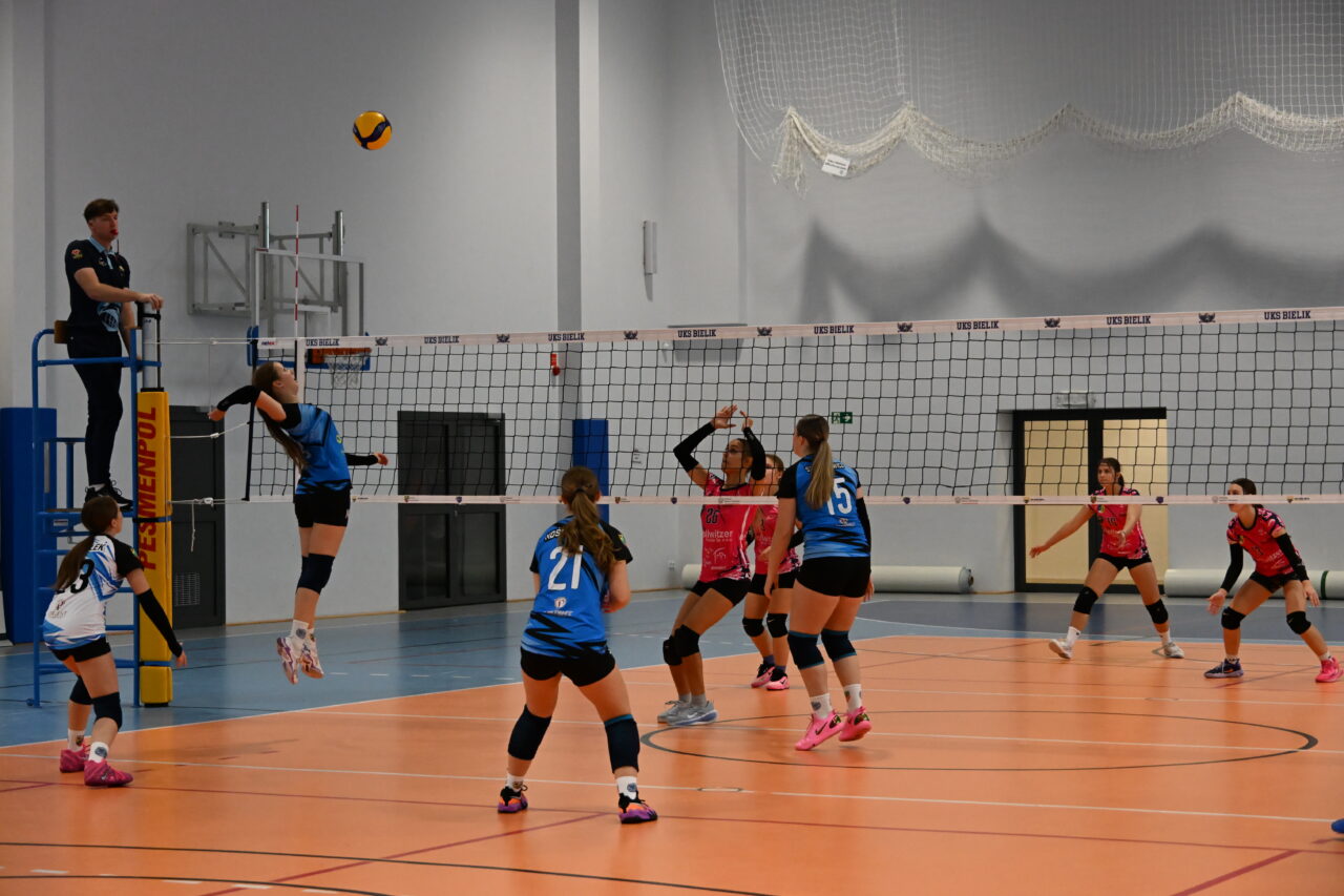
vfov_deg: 19.5
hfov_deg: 28.8
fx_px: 2613
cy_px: 448
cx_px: 672
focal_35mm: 70
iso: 9000
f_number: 6
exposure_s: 1/1000
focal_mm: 70
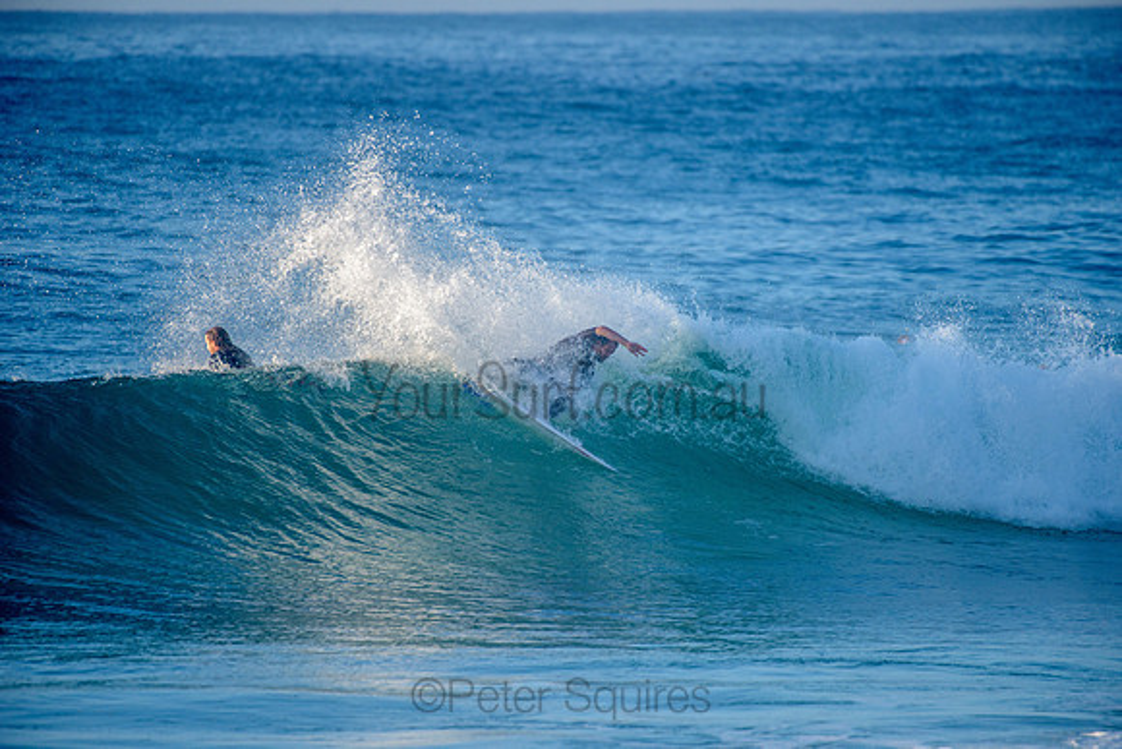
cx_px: 561
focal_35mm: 500
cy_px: 374
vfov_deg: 2.8
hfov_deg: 4.1
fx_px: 15586
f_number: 5.6
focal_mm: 500
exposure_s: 1/2000
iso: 450
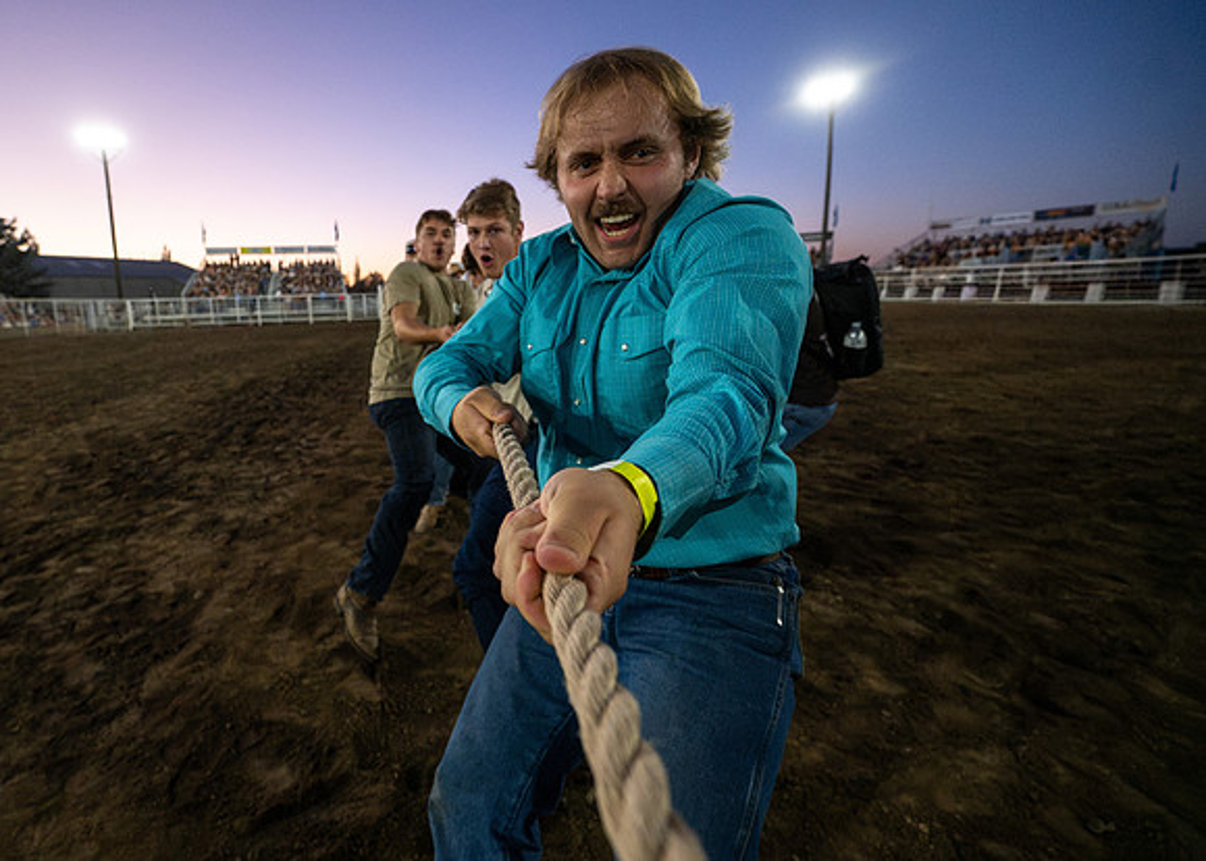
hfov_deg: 88.6
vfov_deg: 71.7
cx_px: 440
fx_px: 596
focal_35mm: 17
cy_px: 422
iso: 6400
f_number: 4
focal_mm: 14
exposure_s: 1/800
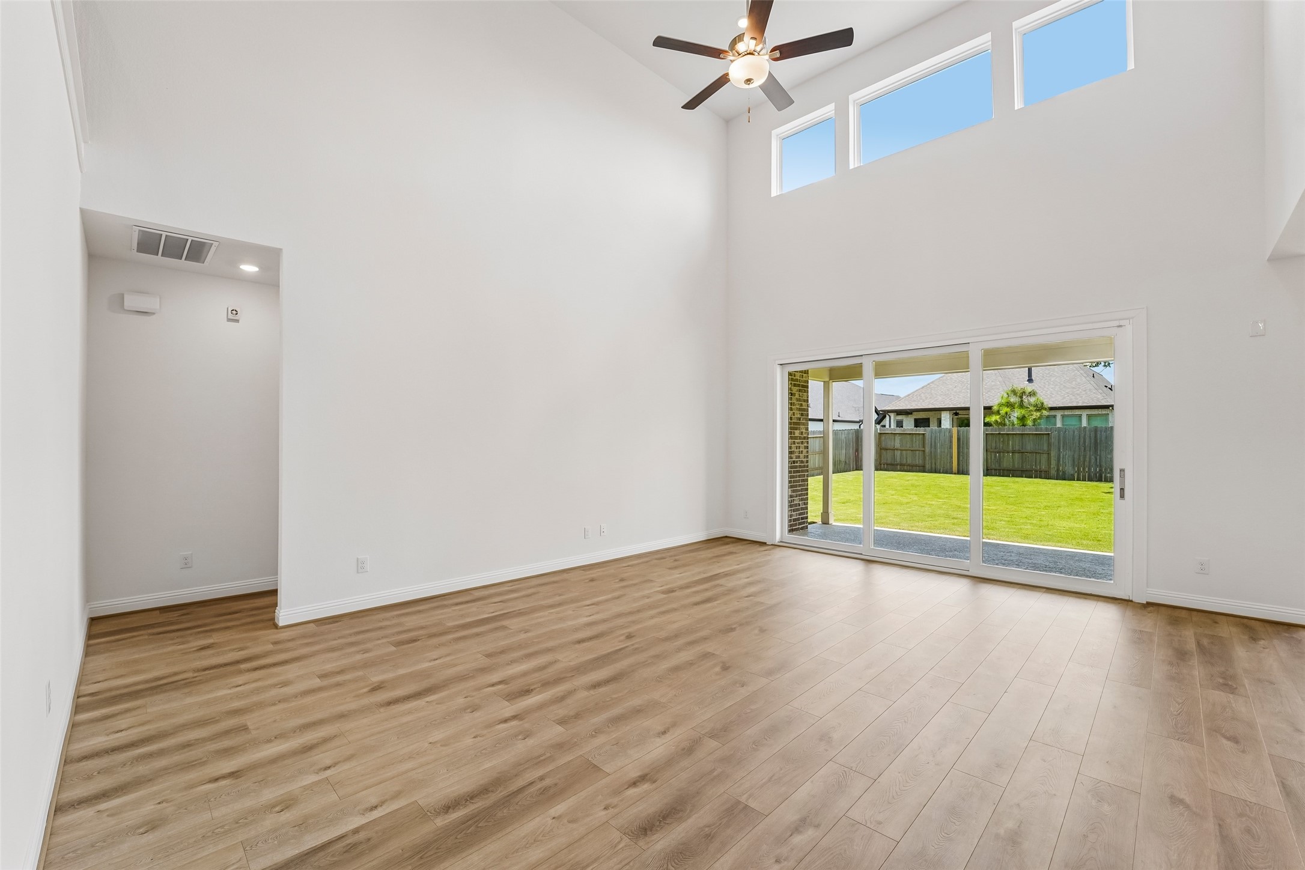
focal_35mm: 14
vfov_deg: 81.2
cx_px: 652
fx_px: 507
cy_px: 435
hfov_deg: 104.3
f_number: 8
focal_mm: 14
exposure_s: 1/160
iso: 500
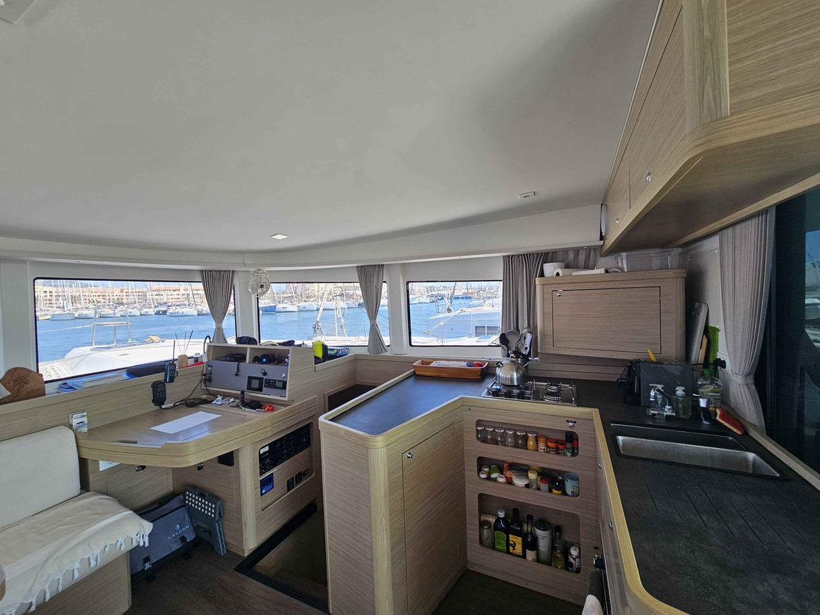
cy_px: 308
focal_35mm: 13
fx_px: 308
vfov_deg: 89.9
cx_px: 410
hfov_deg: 106.2
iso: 50
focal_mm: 2.2
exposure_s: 1/239
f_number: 2.2
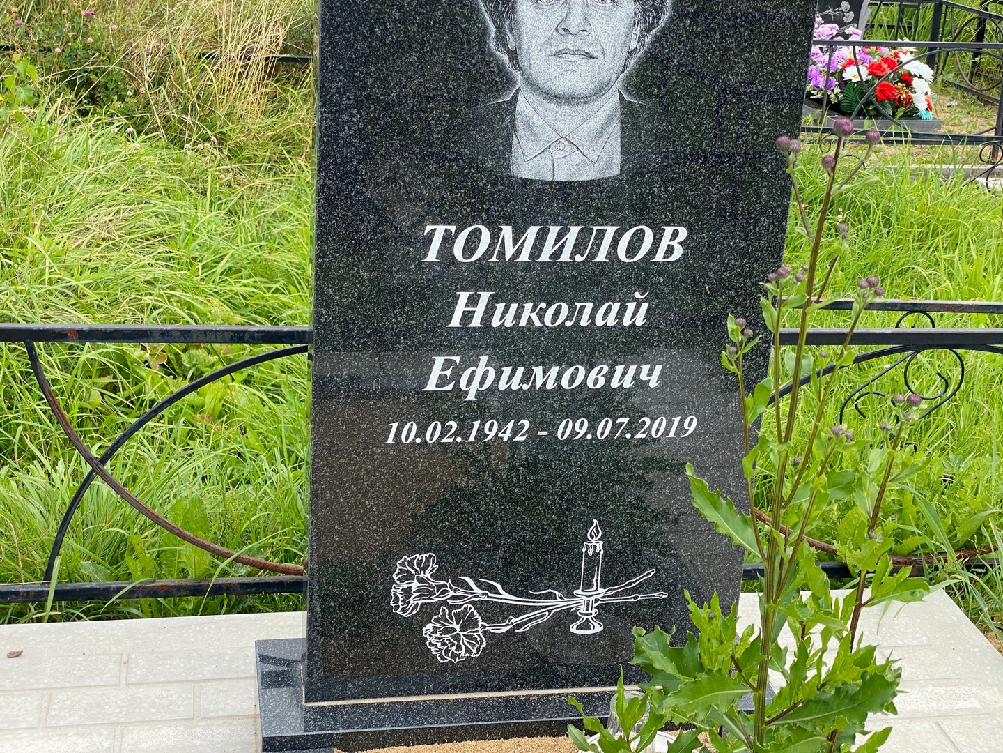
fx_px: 1507
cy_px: 376
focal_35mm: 52
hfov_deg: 36.8
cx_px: 502
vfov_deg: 28.0
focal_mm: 6
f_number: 2
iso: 20
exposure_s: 1/440
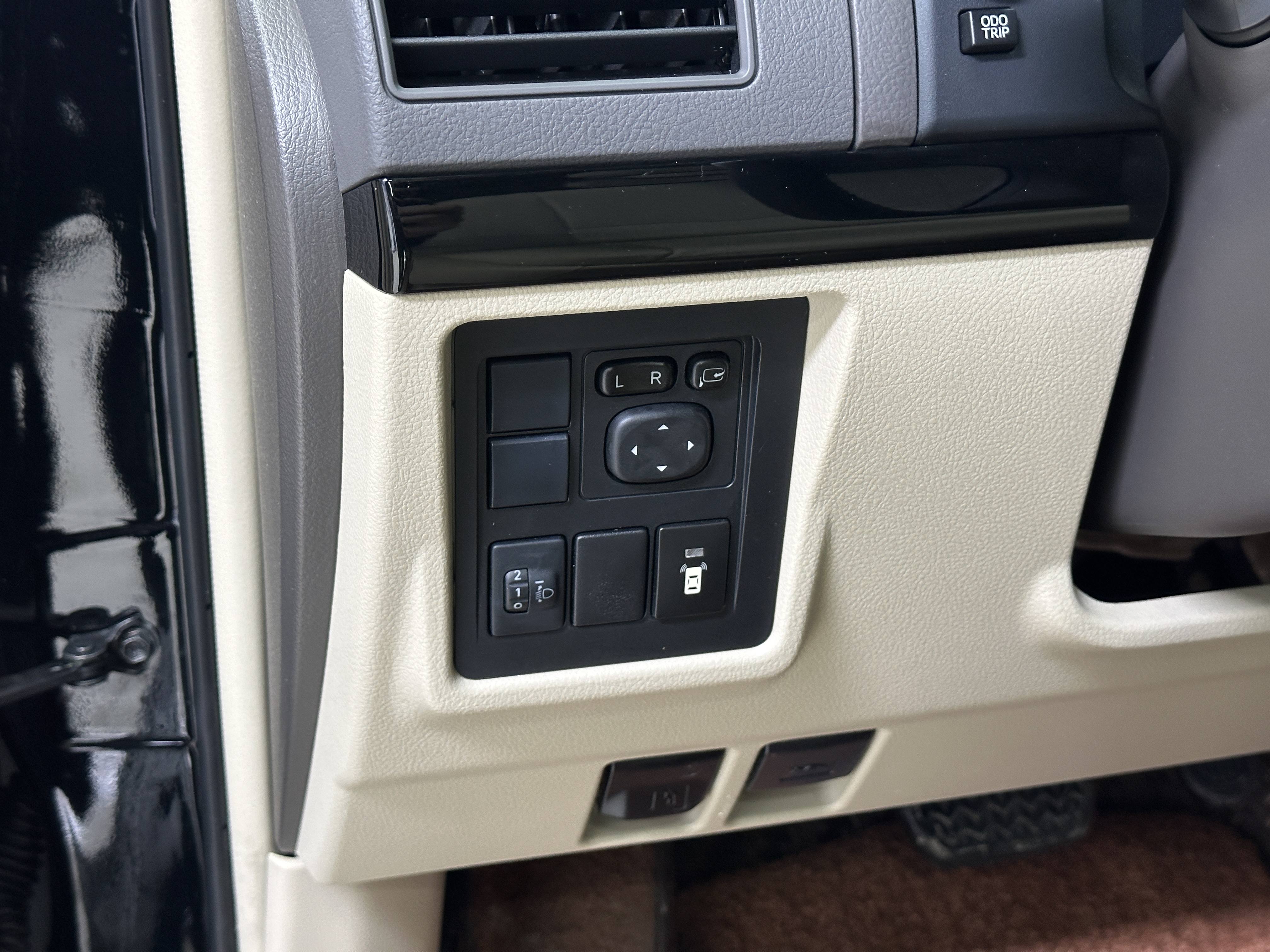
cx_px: 635
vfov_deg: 30.3
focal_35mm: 48
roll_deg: -0.2
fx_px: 1761
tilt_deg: -20.5
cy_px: 476
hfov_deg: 39.7
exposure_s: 1/34
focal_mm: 6.86
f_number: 1.78
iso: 320
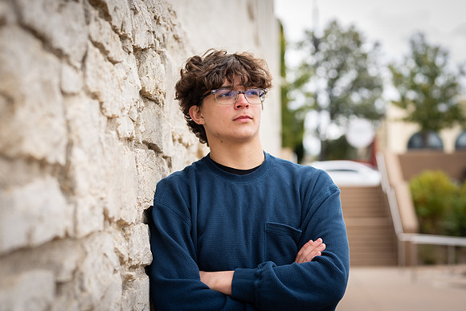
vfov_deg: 16.1
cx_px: 233
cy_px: 156
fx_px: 1100
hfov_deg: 23.9
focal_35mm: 85
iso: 50
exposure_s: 1/125
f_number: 3.5
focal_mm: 85
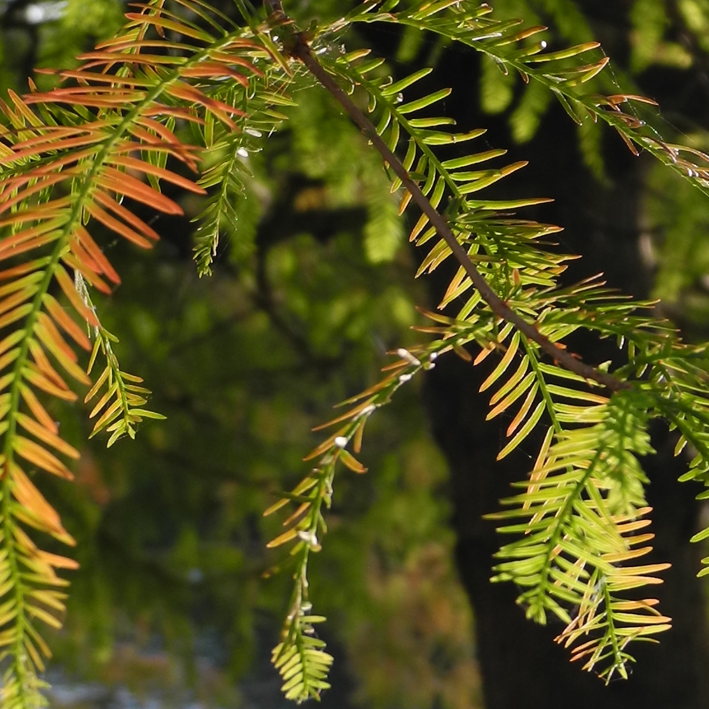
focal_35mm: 110
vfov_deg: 15.7
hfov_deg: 15.6
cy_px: 123
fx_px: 2549
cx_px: 700
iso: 100
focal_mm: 8.1
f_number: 3.2
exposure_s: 1/250
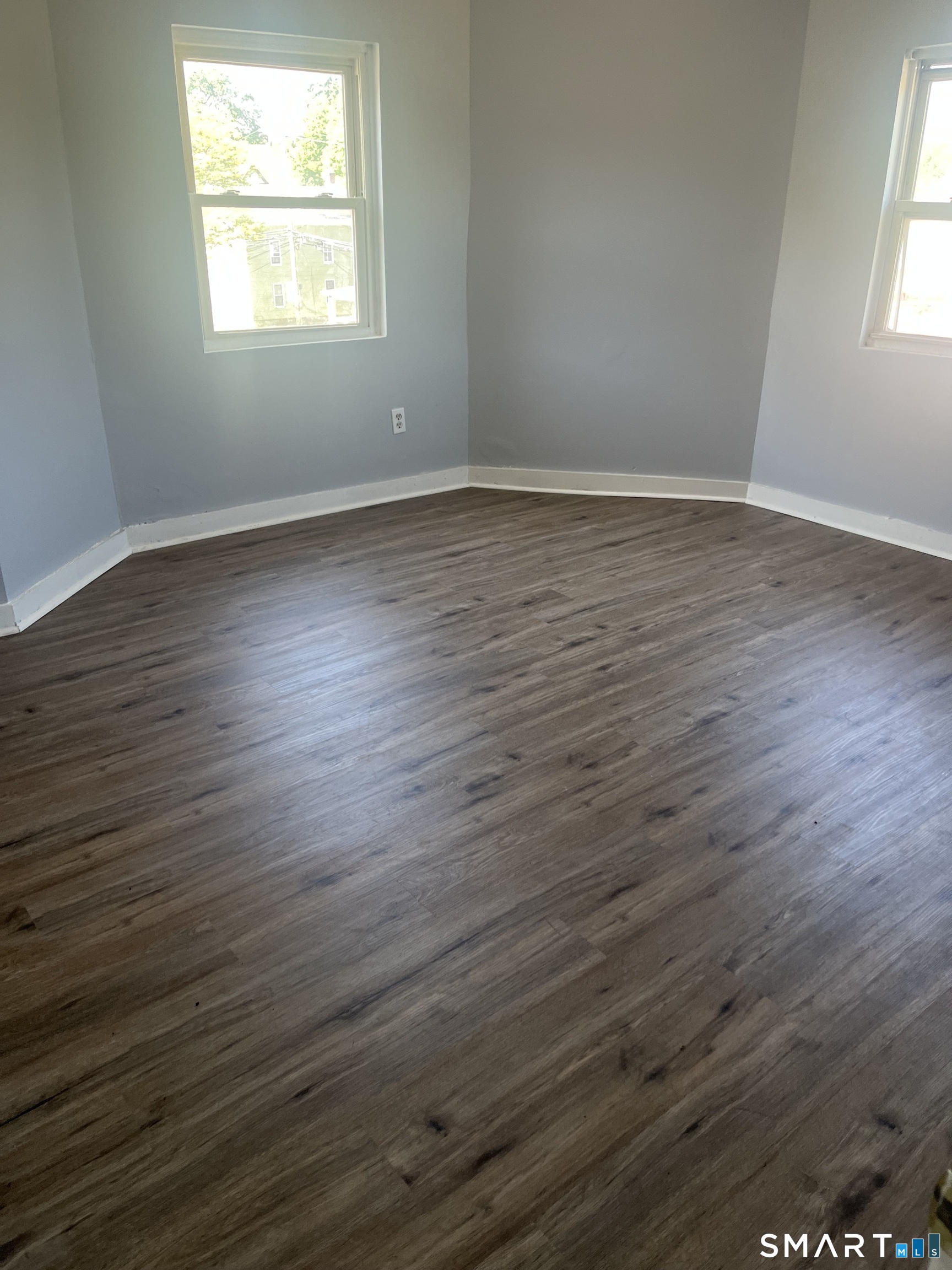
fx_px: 953
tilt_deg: -21.1
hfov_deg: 53.1
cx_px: 476
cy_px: 635
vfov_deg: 67.3
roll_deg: +0.3
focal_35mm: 26
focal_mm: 5.1
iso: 125
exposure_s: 1/121
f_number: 1.6
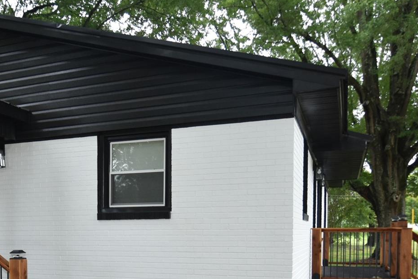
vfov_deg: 29.9
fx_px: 501
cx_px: 115
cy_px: 246
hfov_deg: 44.1
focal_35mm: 43
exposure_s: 1/125
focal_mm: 13
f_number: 5.6
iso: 800
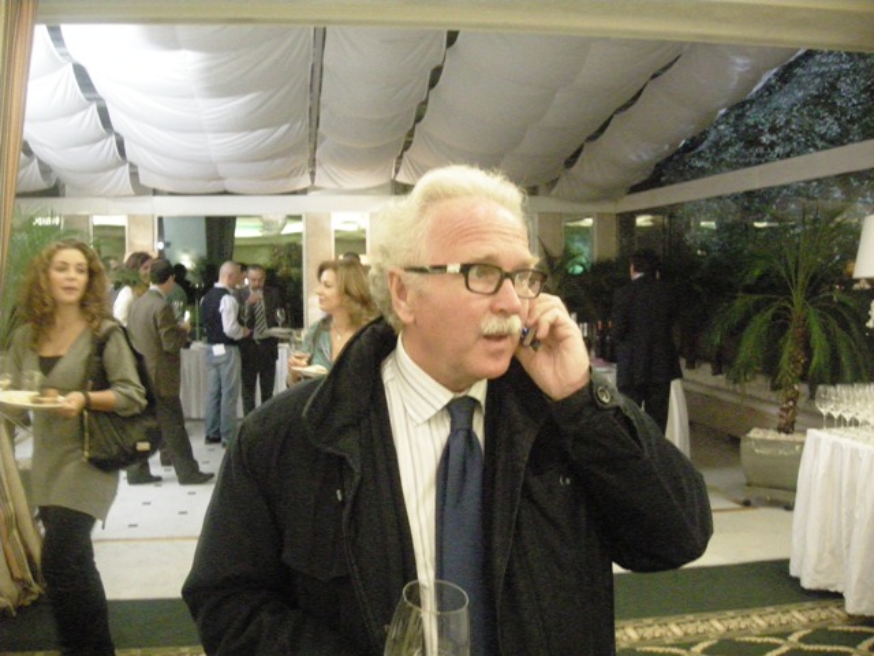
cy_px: 328
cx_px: 437
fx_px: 909
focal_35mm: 36
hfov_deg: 51.4
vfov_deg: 39.7
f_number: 2.7
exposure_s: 1/52
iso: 1600
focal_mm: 7.5
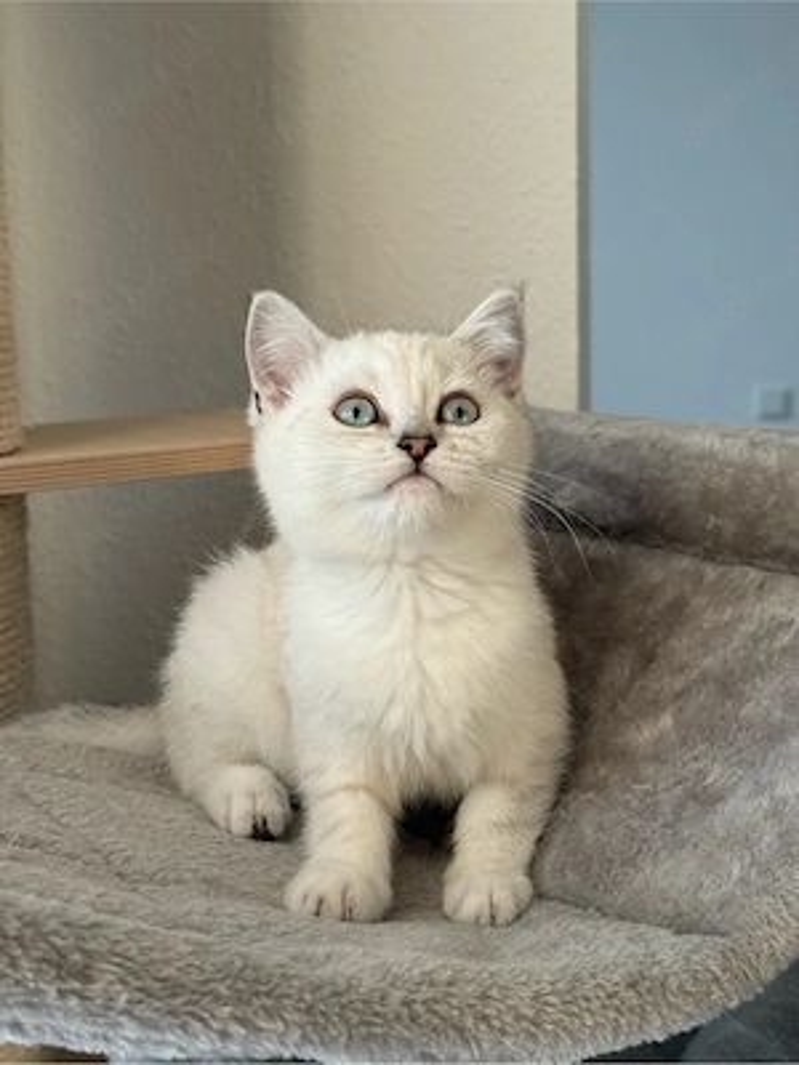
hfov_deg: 30.3
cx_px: 400
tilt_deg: -7.3
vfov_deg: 39.7
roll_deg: +1.2
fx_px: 1477
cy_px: 532
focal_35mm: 48
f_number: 1.78
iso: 100
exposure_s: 1/226
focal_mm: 6.76
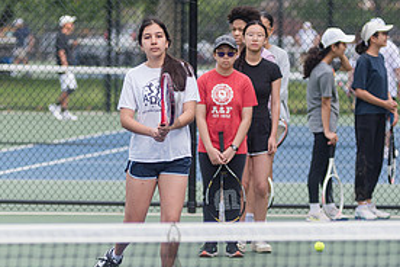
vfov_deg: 4.0
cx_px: 161
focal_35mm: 341
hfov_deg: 6.0
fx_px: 3789
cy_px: 106
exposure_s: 1/1000
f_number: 3.5
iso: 200
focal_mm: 155
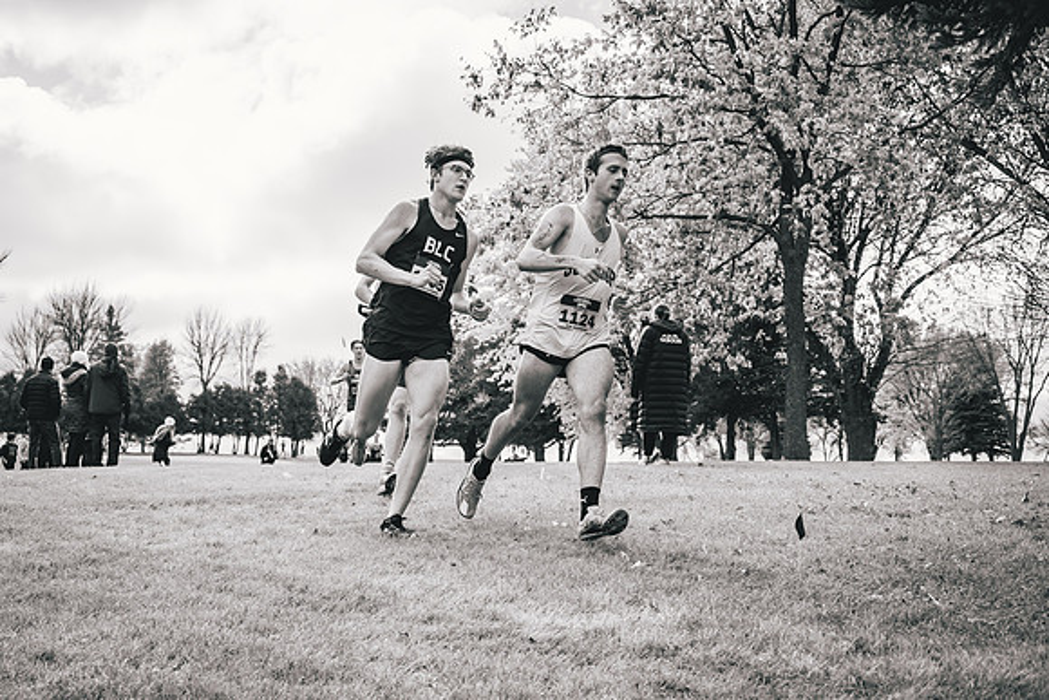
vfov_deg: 26.8
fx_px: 1469
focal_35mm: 50
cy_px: 350
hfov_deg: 39.3
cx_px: 524
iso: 400
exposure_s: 1/1250
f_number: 6.3
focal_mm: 50
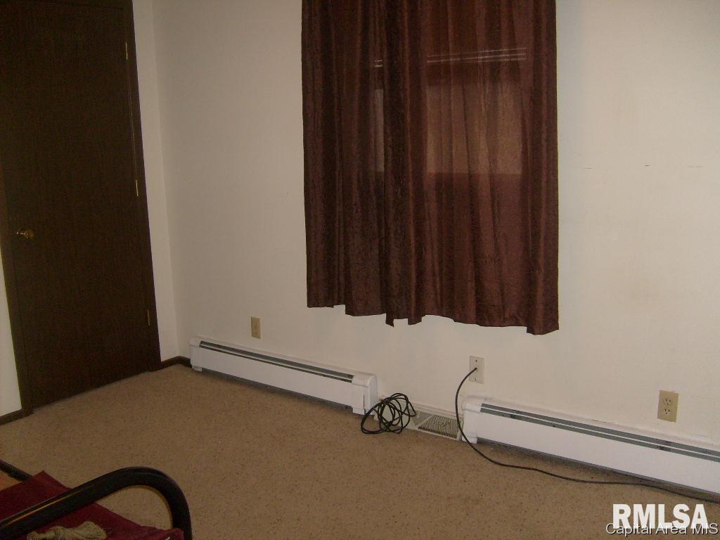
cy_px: 270
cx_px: 360
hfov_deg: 52.6
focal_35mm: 35
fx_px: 728
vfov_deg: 40.7
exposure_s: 1/45
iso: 100
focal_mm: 5.8
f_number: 2.8
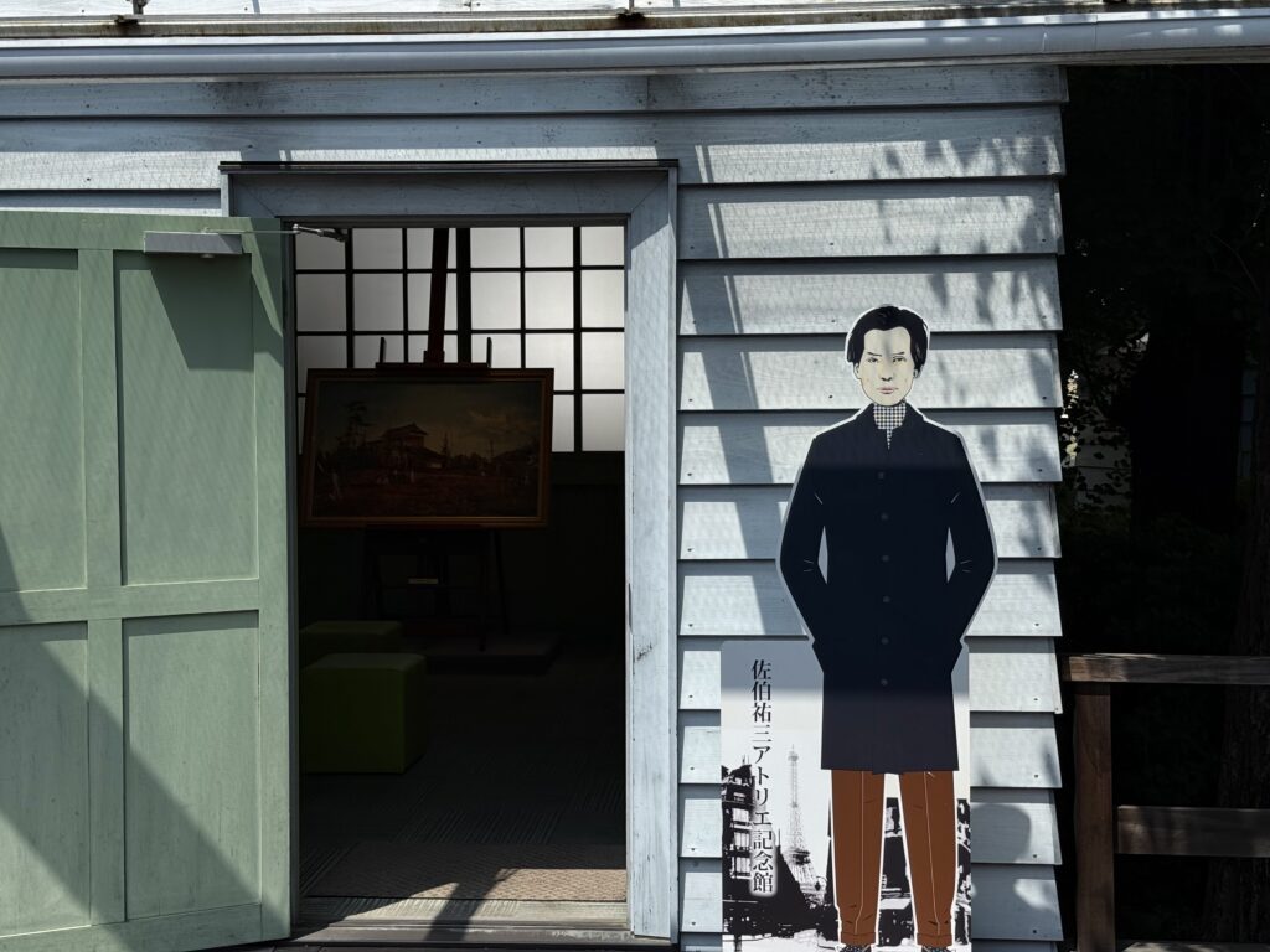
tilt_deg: -3.0
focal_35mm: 48
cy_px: 476
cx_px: 635
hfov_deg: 39.7
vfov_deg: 30.3
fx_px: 1761
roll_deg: +0.1
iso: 80
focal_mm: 6.76
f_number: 1.78
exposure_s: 1/2494
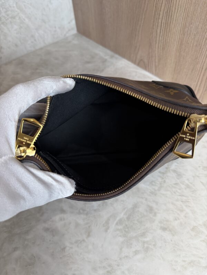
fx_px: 191
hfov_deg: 56.8
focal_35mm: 24
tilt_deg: -52.3
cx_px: 104
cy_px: 138
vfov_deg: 71.6
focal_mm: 6.76
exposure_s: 1/120
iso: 125
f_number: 1.78
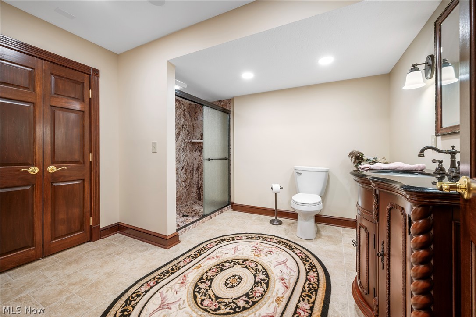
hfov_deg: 104.3
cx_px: 238
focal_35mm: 14
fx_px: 185
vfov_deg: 81.2
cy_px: 158
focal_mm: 14
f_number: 10
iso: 100
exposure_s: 1/10
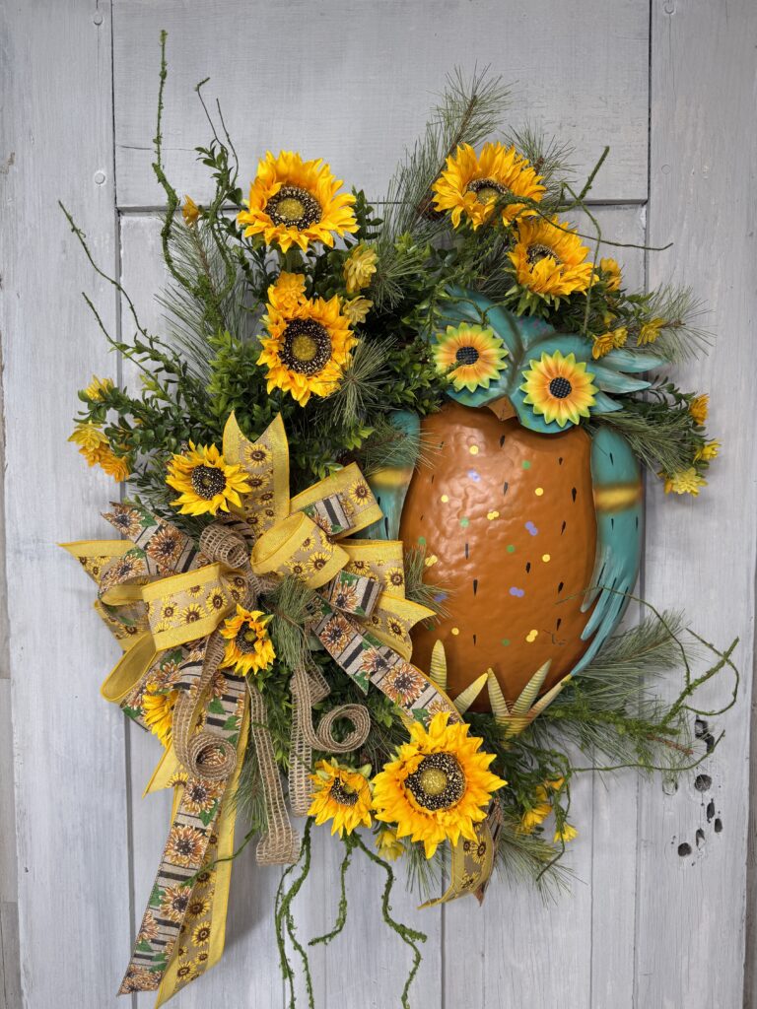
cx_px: 378
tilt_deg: -5.1
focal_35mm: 24
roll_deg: +0.1
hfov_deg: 56.8
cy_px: 504
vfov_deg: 71.6
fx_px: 700
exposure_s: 1/183
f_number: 1.78
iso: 64
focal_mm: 6.76
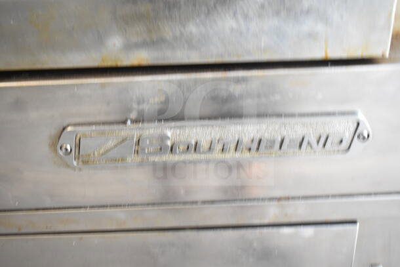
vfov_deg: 30.9
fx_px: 483
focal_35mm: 44
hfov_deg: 45.0
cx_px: 200
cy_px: 134
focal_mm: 29
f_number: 4.2
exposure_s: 1/60
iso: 1600
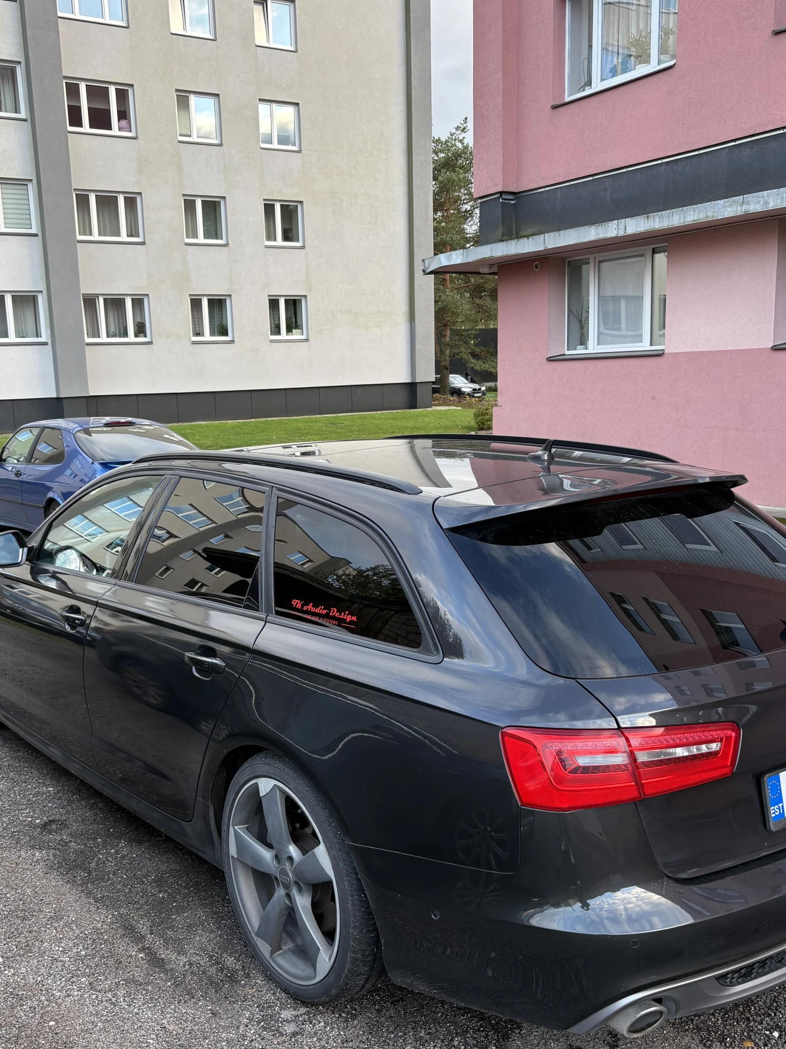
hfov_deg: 41.7
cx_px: 335
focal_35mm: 34
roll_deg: +2.2
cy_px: 585
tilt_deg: -10.9
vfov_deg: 53.8
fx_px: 1030
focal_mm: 5.96
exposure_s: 1/122
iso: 40
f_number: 1.6
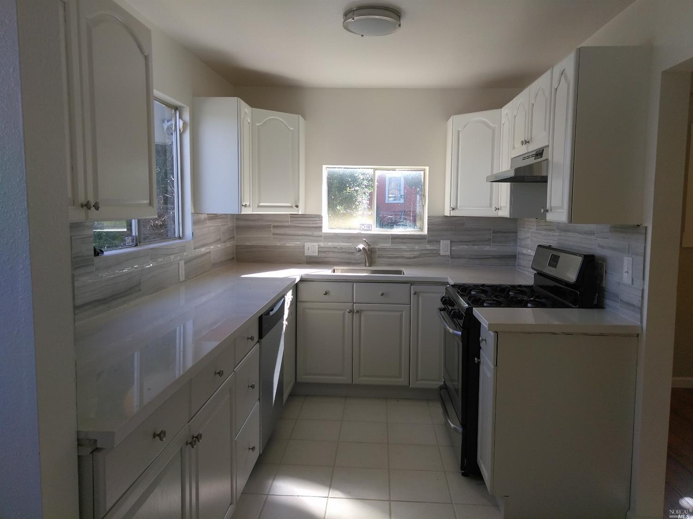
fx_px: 400
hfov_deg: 81.8
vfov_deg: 65.9
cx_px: 346
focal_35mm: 20
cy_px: 260
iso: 100
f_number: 2.2
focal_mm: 3.46
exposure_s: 1/129
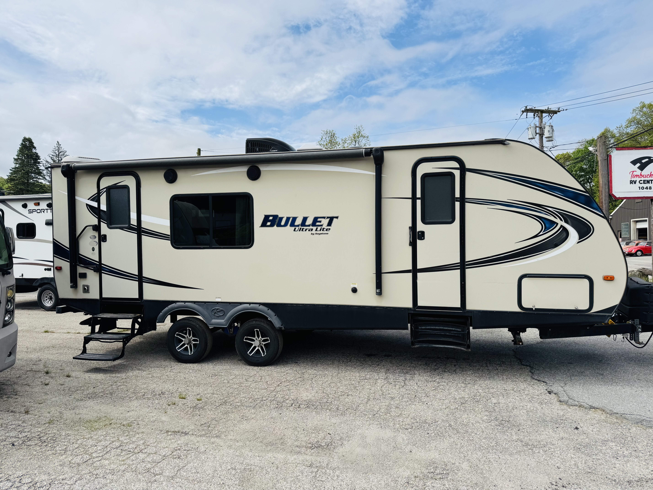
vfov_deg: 56.8
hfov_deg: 71.6
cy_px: 245
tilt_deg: -0.4
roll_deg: +1.0
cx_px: 326
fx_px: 453
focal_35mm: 24
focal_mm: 6.76
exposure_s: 1/6410
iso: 80
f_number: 1.78
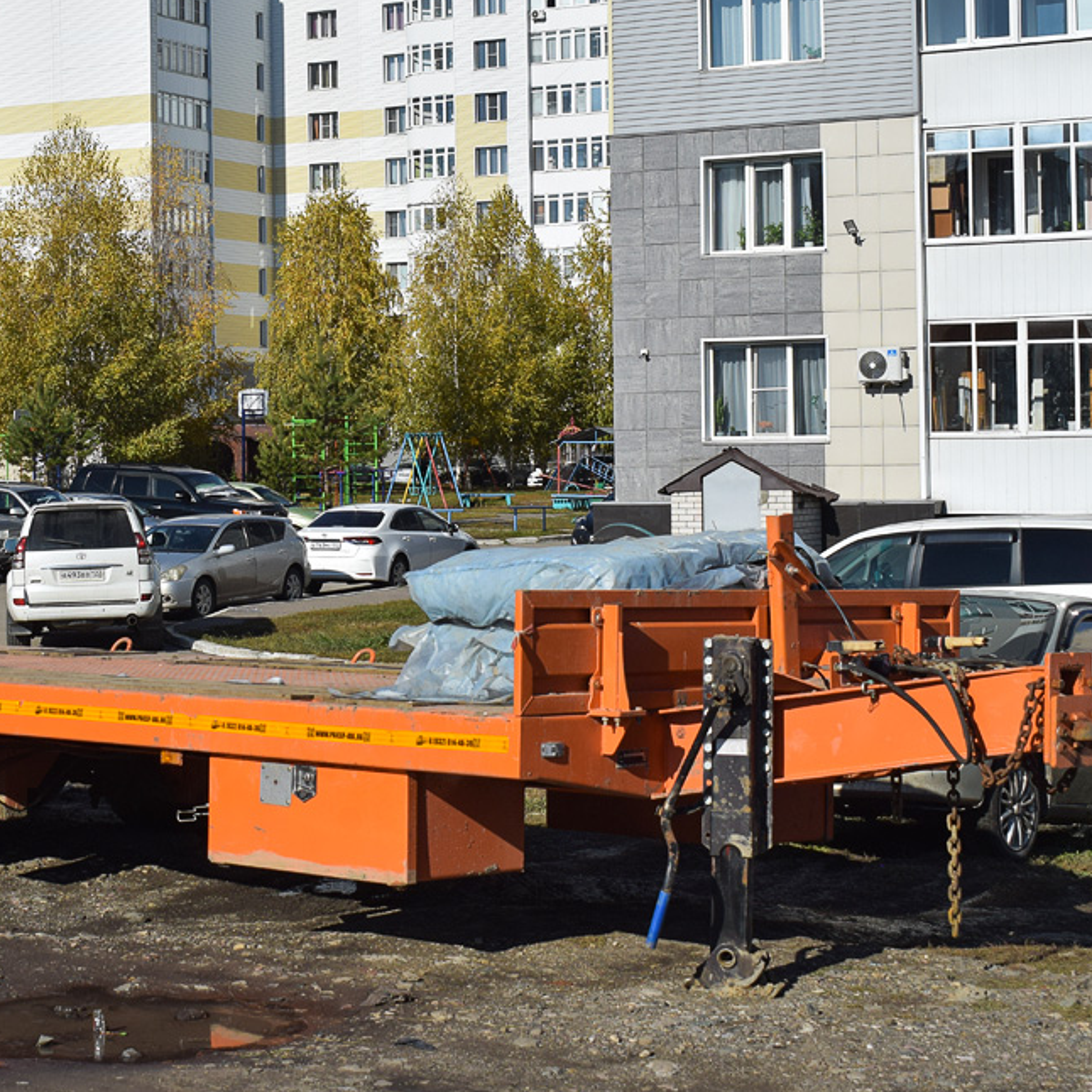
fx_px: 2534
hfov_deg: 24.0
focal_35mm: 71
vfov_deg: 24.3
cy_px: 423
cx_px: 262
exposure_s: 1/1250
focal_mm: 30
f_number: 7.1
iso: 200
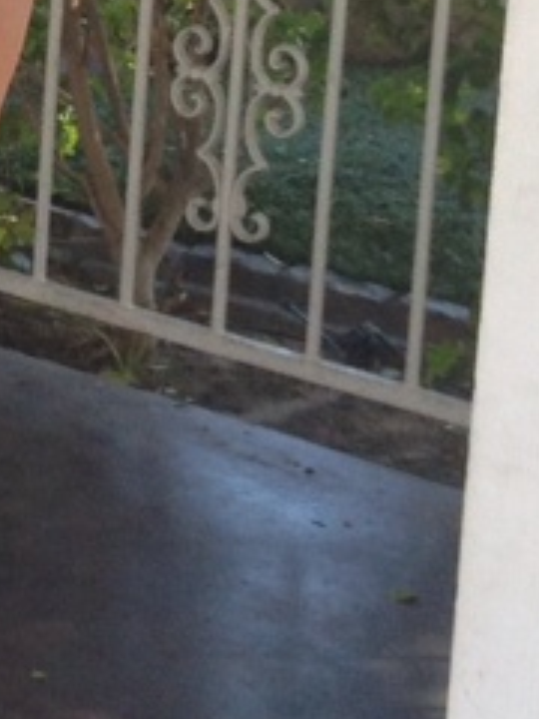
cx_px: -671
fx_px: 3882
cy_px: -156
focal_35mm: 187
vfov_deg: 10.4
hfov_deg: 7.5
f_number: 2.4
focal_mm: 4.28
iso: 80
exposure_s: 1/120
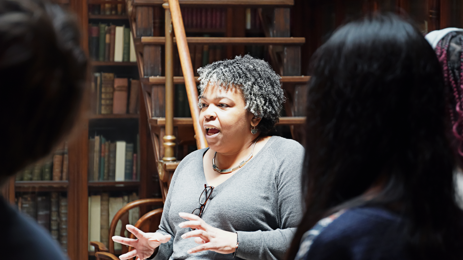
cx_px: 231
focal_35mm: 126
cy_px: 137
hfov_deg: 17.0
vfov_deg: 9.6
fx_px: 1547
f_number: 5.6
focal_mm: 80
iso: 1600
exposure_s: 1/100
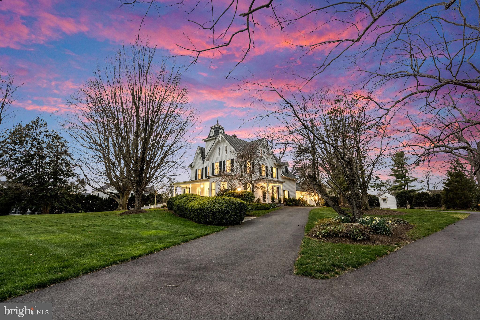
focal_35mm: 16
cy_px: 160
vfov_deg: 73.7
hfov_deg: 96.7
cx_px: 240
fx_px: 213
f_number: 8
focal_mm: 16
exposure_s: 1/1.67
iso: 1250
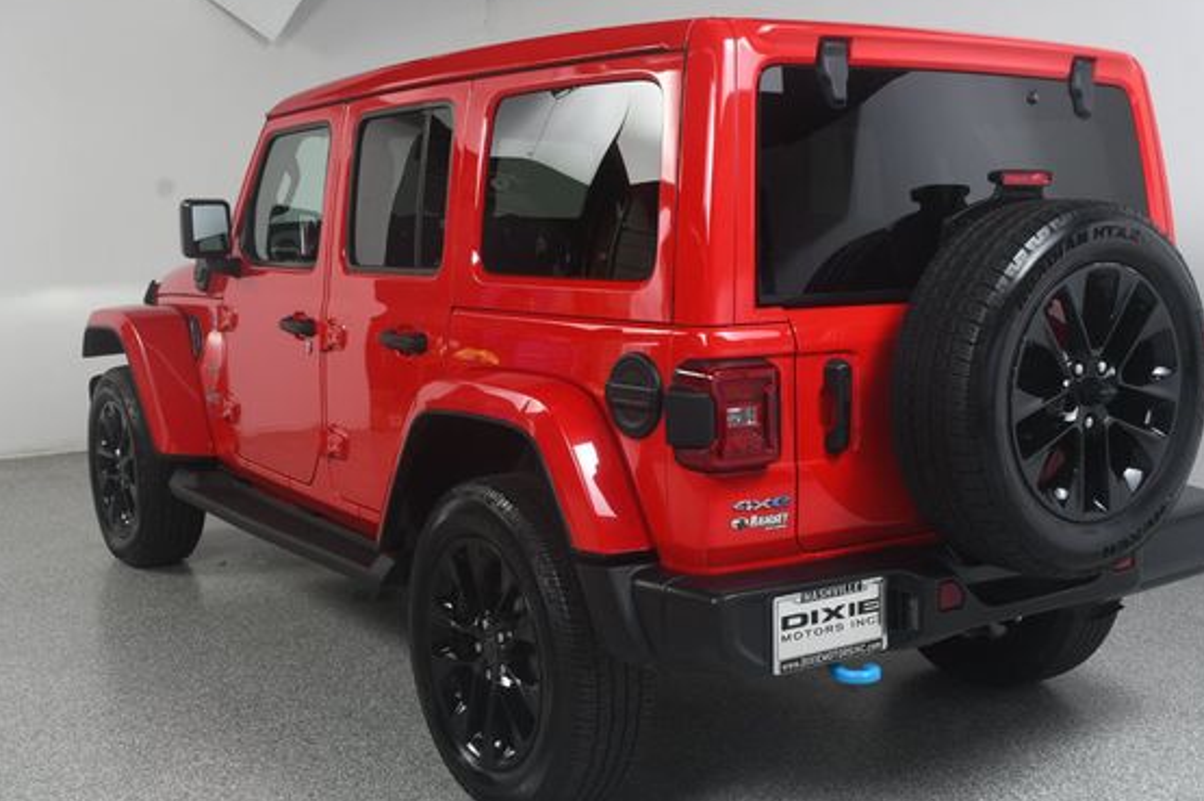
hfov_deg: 43.6
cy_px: 395
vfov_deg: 29.8
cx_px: 640
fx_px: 1504
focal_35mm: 45
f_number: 9
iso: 100
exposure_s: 1/160
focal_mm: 26
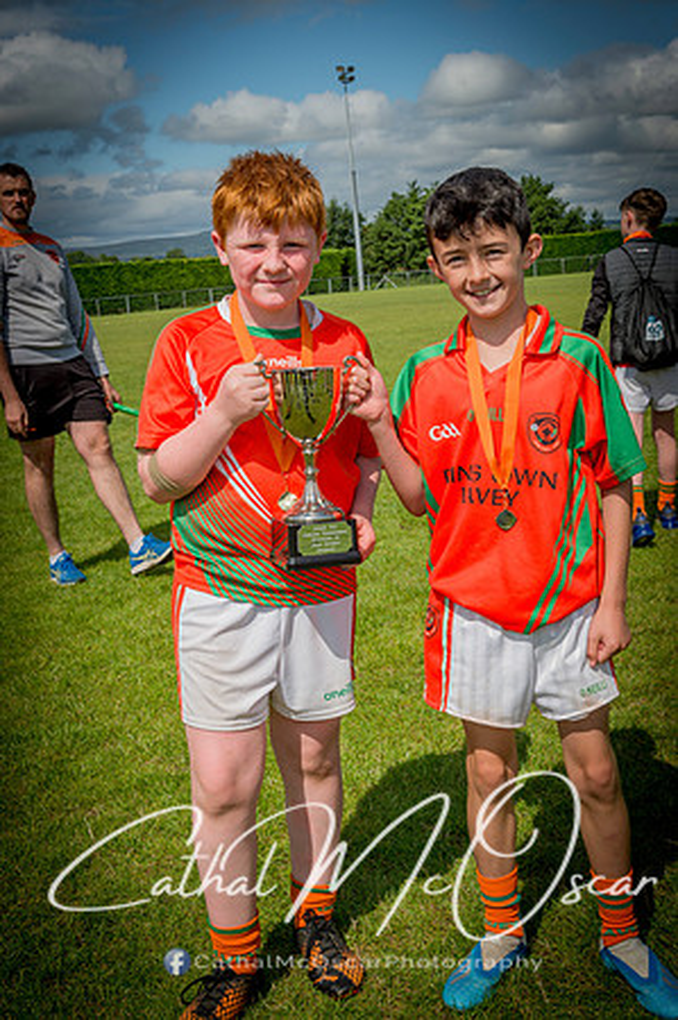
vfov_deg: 44.5
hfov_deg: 30.4
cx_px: 339
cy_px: 510
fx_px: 1246
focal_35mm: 44
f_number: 6.3
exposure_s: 1/200
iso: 100
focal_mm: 44
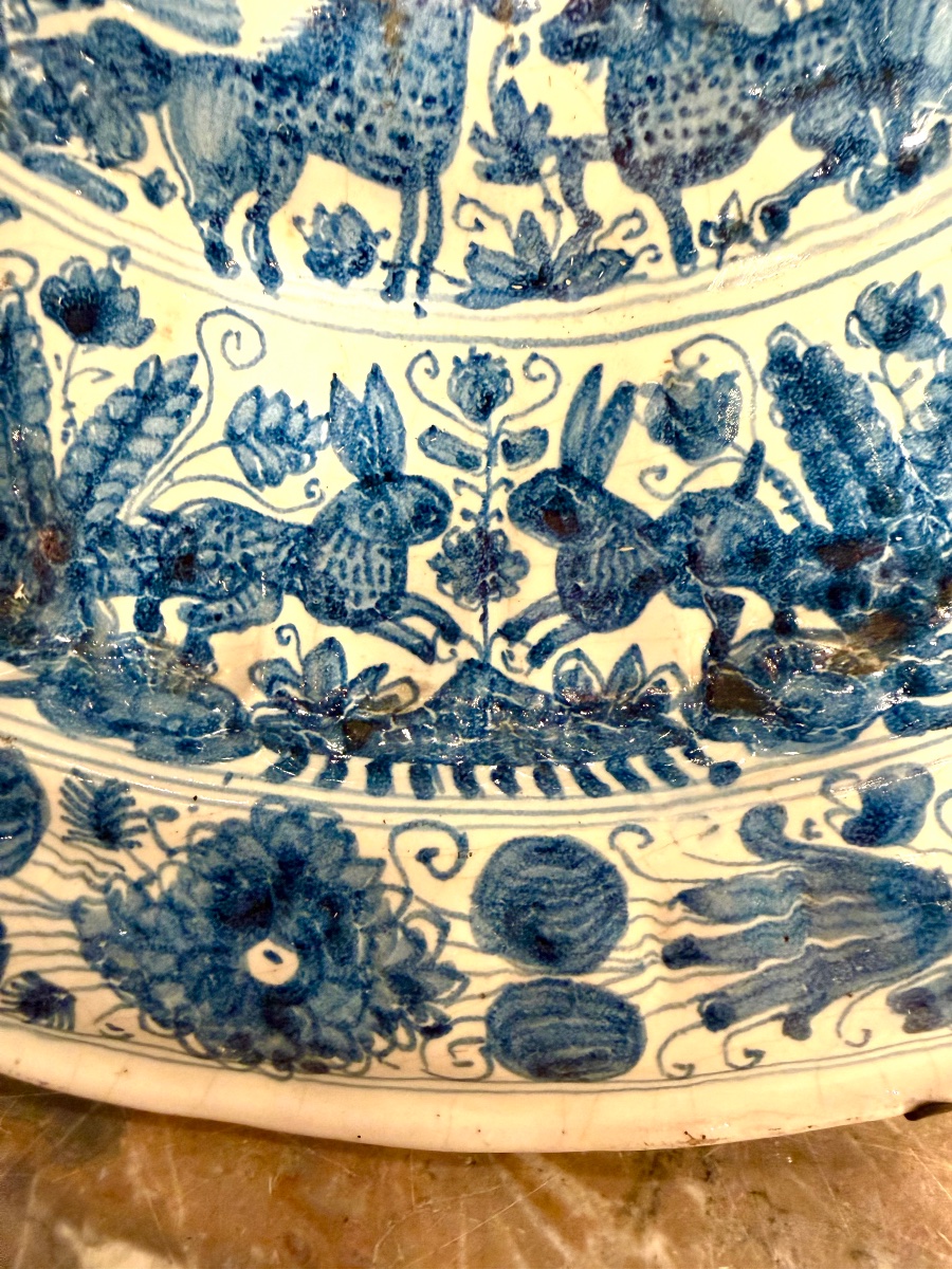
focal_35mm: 24
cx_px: 476
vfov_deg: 71.6
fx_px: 880
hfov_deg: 56.8
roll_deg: -6.0
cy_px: 634
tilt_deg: -31.8
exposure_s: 1/50
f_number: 2.2
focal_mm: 2.22
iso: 320
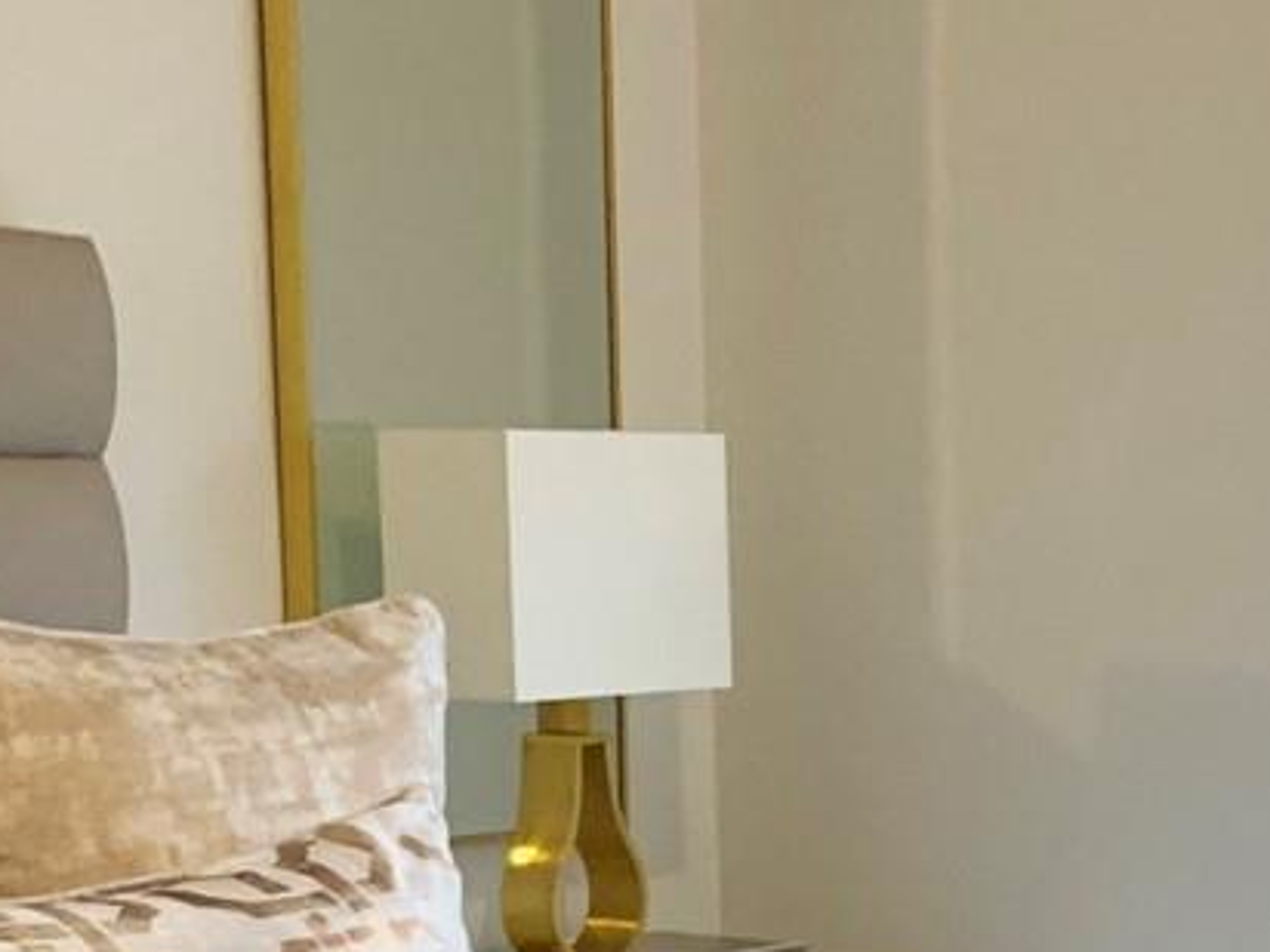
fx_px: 3706
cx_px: 2007
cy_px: 1057
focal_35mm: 101
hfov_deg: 17.2
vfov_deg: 14.3
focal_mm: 4.25
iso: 100
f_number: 1.8
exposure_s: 1/60
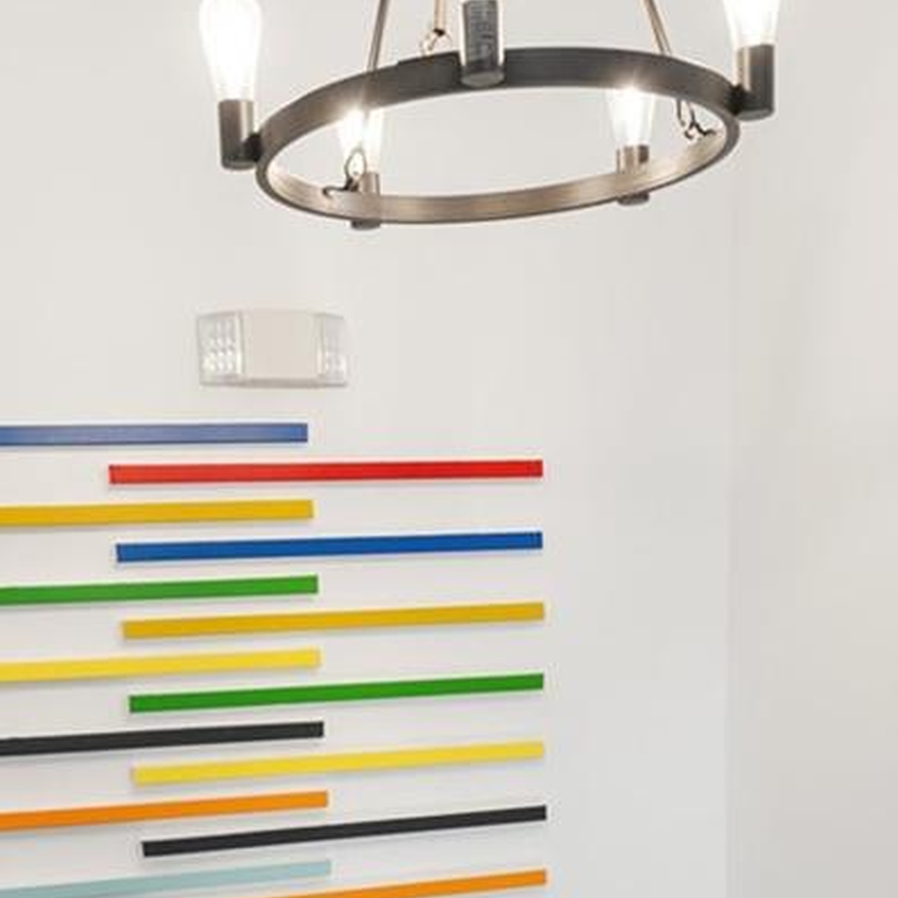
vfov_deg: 31.5
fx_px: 1409
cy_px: 982
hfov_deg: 35.2
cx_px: 362
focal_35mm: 48
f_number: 7.1
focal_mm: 14
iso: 320
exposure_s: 1/15
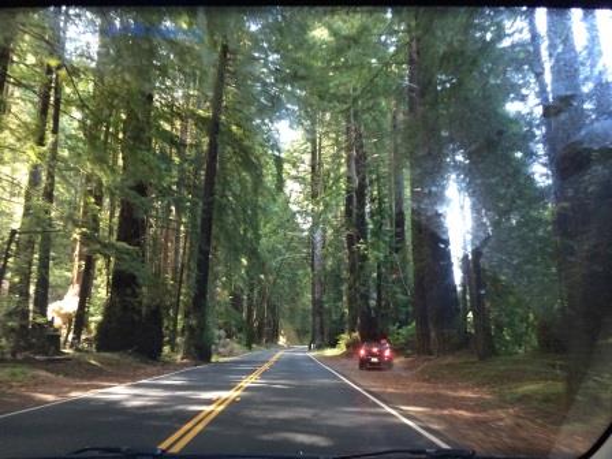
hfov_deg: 60.0
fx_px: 530
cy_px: 230
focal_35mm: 30
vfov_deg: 46.8
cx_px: 306
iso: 200
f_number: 2.2
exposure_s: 1/30
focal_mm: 4.12
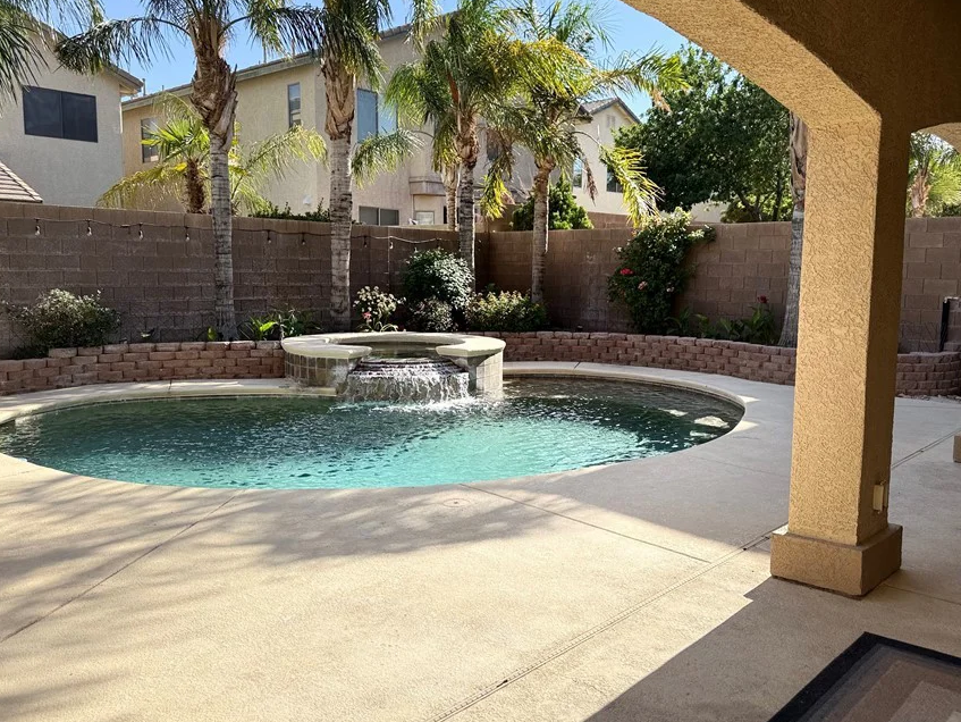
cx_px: 480
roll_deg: -1.3
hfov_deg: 61.6
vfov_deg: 48.3
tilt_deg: -6.6
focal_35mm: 29
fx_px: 805
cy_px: 349
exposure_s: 1/2525
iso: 80
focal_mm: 6.76
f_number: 1.78
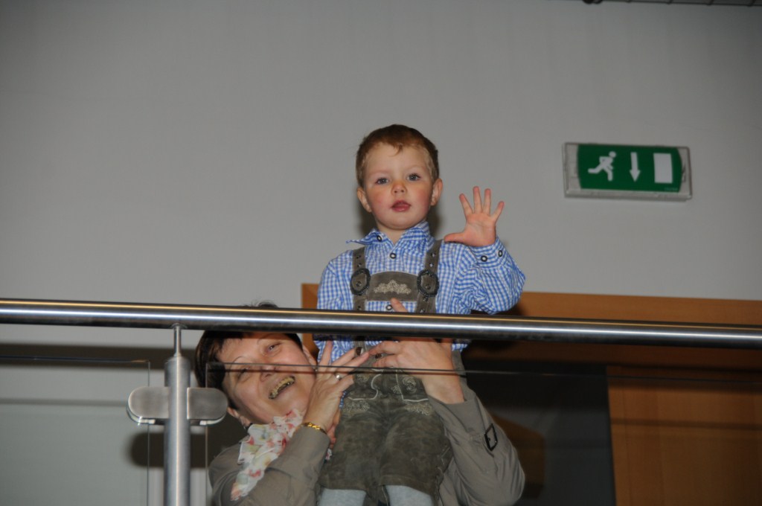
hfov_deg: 12.5
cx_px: 381
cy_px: 253
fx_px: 3488
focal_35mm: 165
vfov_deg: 8.3
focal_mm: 110
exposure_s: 1/60
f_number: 6
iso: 400
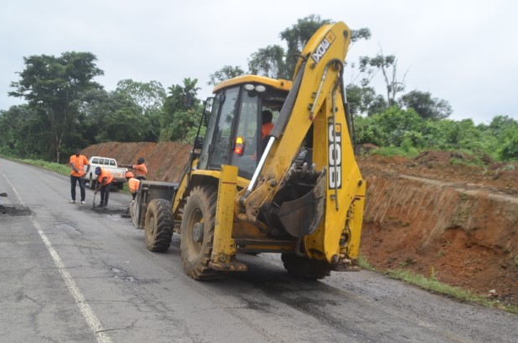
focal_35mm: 39
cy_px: 179
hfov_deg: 49.6
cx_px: 250
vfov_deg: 34.1
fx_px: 560
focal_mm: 22
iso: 200
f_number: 6.3
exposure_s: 1/160
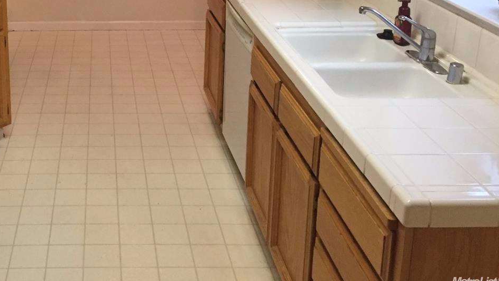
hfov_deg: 39.9
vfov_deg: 22.9
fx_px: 661
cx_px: 109
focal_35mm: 50
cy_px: -9
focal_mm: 4.15
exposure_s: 1/30
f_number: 2.2
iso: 160
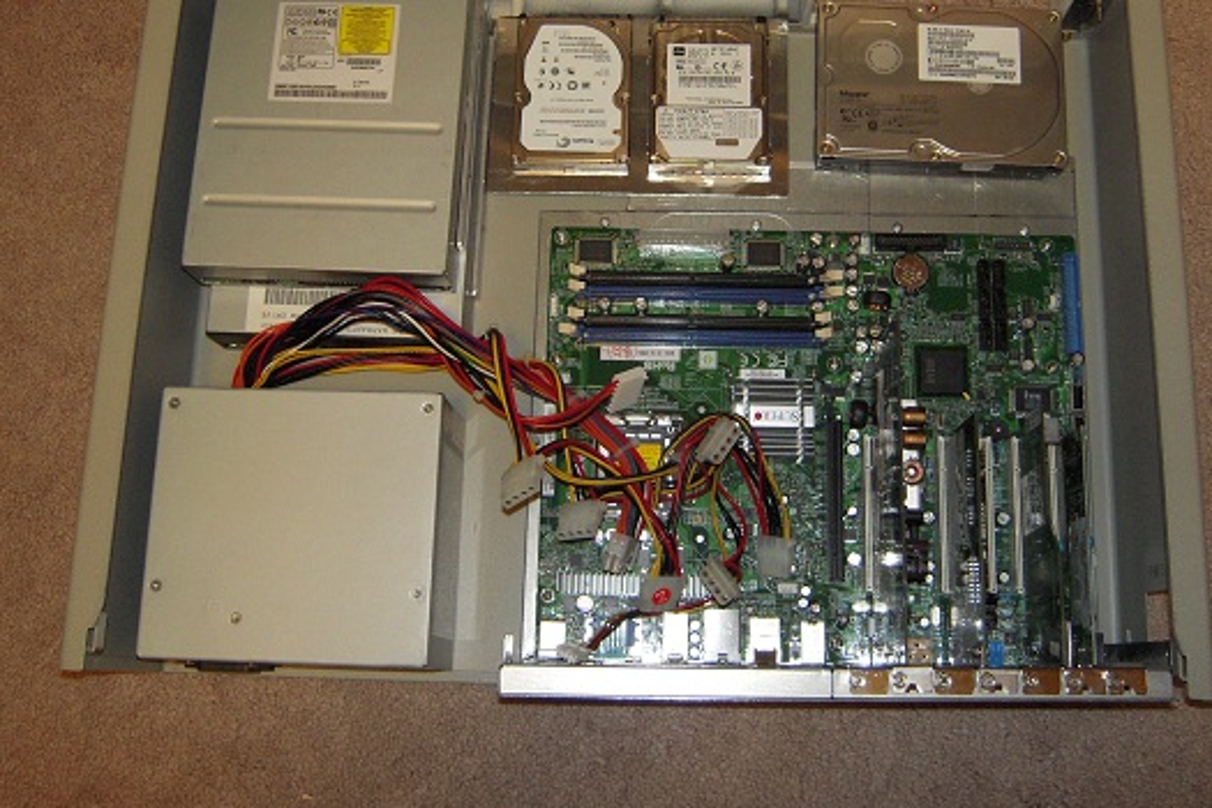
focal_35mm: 44
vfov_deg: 30.4
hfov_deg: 44.5
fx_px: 1481
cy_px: 298
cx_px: 639
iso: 400
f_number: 3
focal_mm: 6.5
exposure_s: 1/25
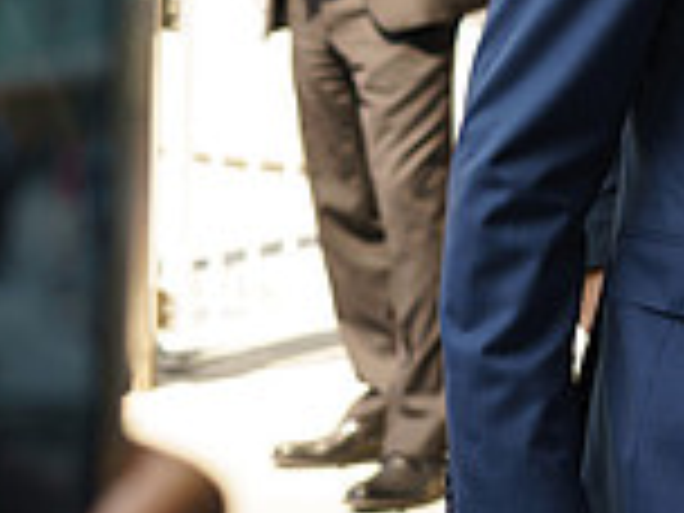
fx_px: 4070
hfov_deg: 9.2
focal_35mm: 206
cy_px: -200
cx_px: 1246
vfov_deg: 7.1
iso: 250
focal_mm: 50
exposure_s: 1/320
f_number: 4
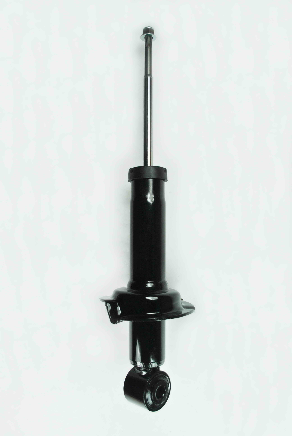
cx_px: 146
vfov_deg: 57.2
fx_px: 400
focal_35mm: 33
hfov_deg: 40.1
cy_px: 218
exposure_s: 1/125
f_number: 5.6
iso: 125
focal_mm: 22
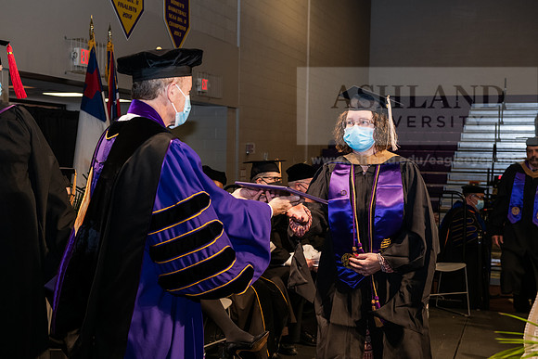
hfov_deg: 36.2
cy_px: 180
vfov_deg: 24.6
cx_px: 269
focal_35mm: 55
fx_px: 822
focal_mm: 55
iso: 1600
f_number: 6.3
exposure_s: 1/200
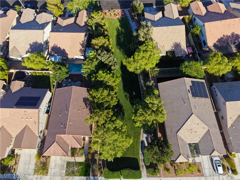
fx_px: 166
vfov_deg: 56.8
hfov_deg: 71.6
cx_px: 120
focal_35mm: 24
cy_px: 90
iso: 200
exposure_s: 1/2500
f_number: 1.8
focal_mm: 8.67
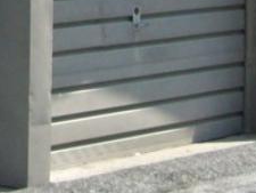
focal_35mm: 230
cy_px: -177
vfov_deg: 6.3
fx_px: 1702
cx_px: -274
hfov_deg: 8.2
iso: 80
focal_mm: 6
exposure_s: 1/372
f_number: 4.8
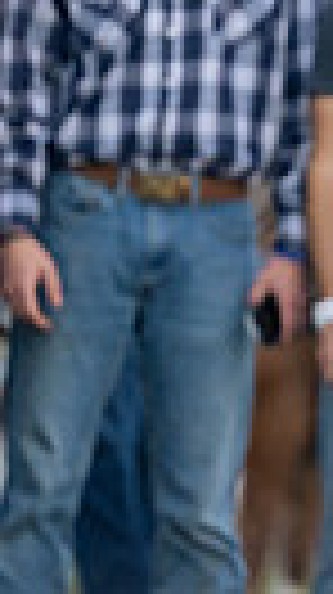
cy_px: 221
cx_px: 796
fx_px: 13519
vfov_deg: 2.5
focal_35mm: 859
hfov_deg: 1.4
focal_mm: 170
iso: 400
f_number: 2.8
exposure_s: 1/400
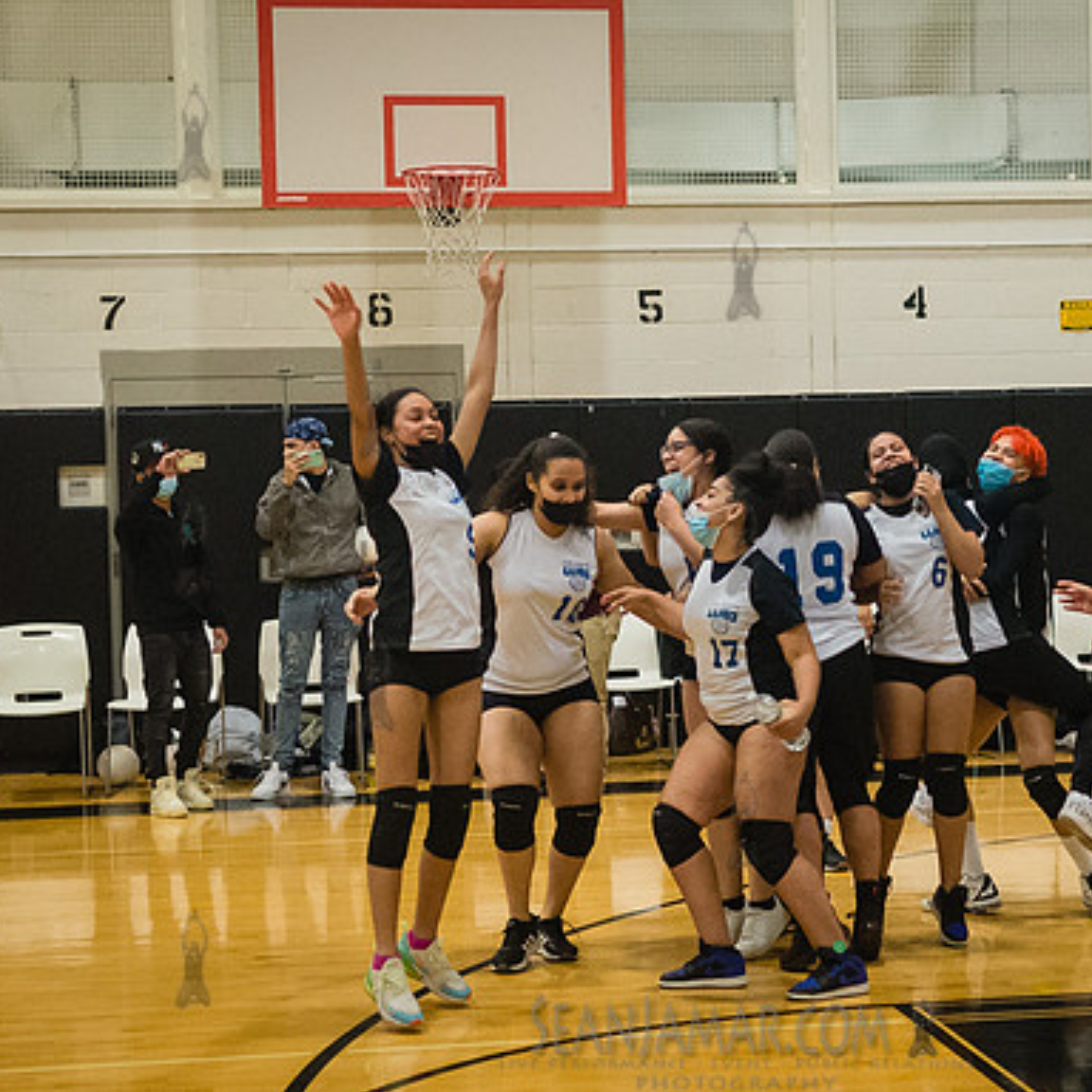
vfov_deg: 20.6
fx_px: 2998
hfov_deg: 20.6
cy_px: 556
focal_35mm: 84
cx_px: 725
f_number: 2.8
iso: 4000
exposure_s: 1/250
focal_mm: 35
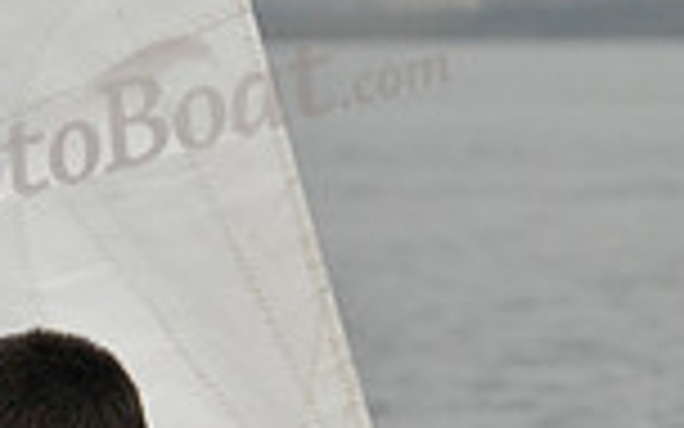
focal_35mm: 815
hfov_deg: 2.6
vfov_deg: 1.6
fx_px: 15193
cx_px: -414
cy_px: 840
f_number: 11
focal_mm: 140
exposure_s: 1/640
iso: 320
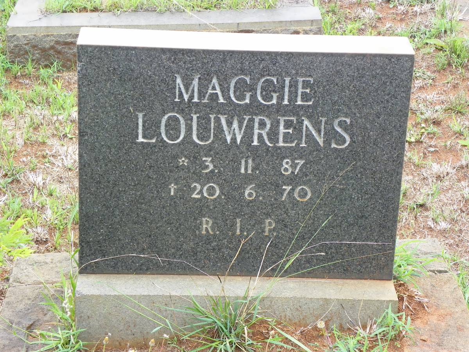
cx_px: 234
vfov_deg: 15.2
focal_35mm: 97
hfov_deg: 20.2
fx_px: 1314
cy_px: 176
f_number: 4
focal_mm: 17.3
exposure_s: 1/100
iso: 64
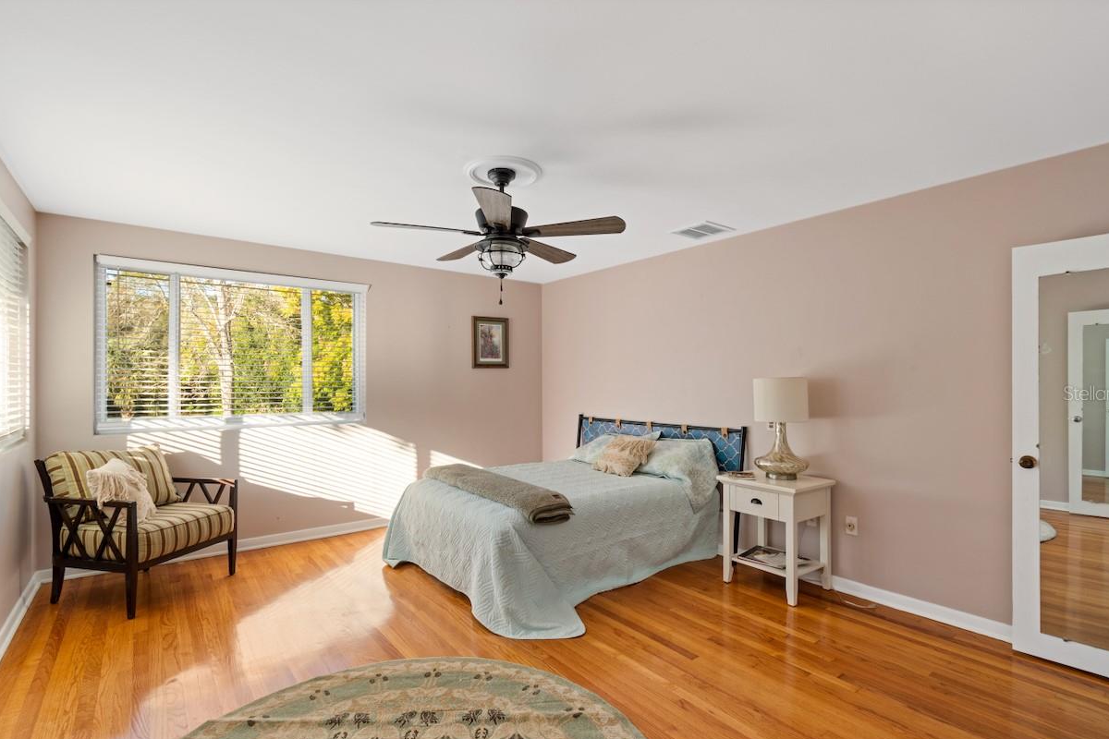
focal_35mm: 16
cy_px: 393
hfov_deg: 96.7
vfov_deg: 73.7
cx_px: 559
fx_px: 493
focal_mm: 10
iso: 250
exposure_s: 1/2
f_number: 10
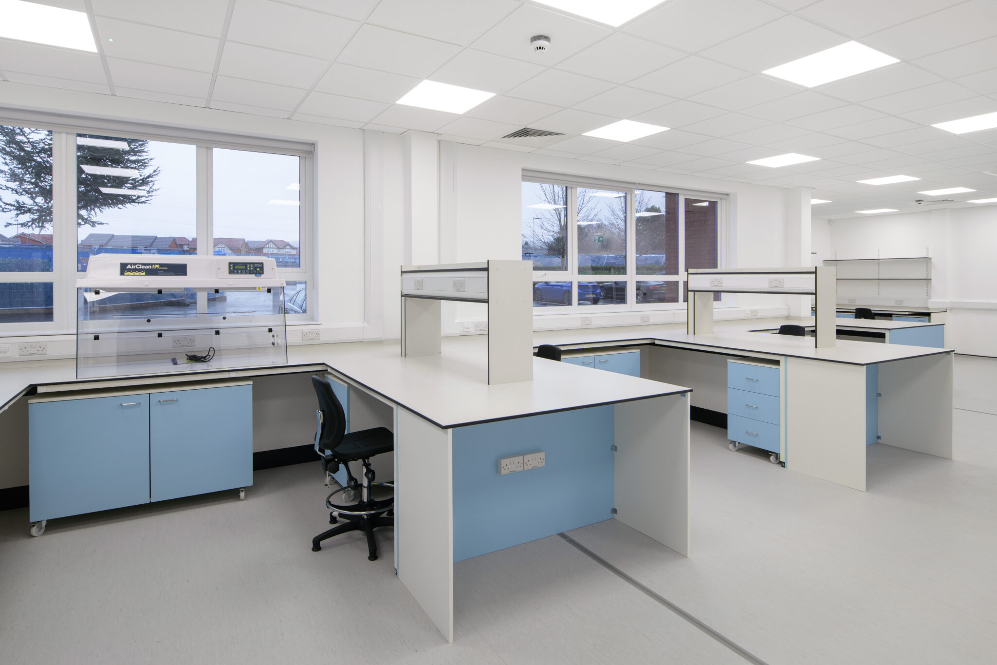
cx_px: 498
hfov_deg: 86.9
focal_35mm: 19
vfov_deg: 64.5
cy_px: 332
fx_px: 526
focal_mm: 19
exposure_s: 1/10
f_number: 10
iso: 160
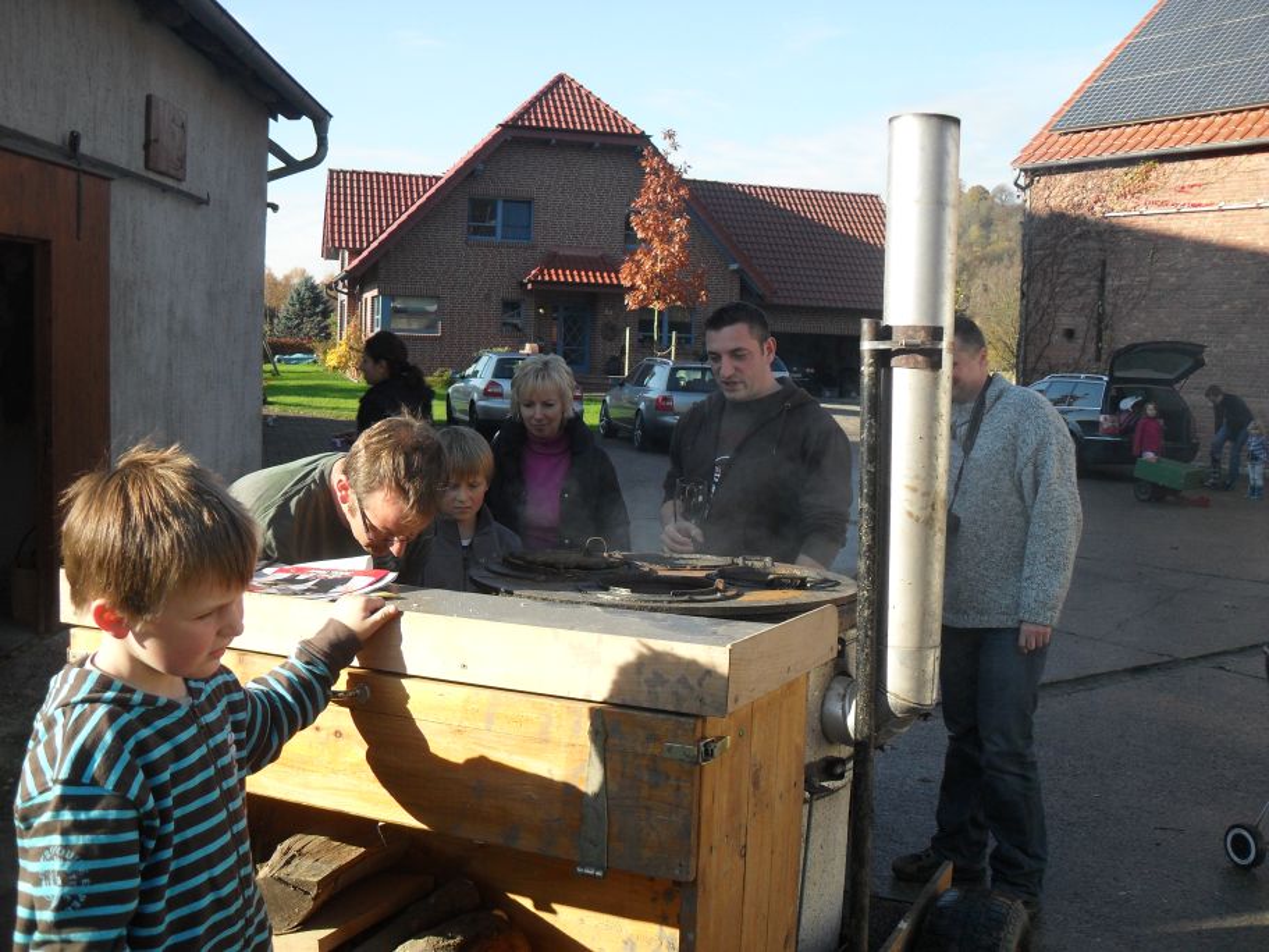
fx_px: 1283
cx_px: 634
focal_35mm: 35
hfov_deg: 52.6
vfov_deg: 40.7
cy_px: 476
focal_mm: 6.2
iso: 100
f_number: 8.9
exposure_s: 1/60
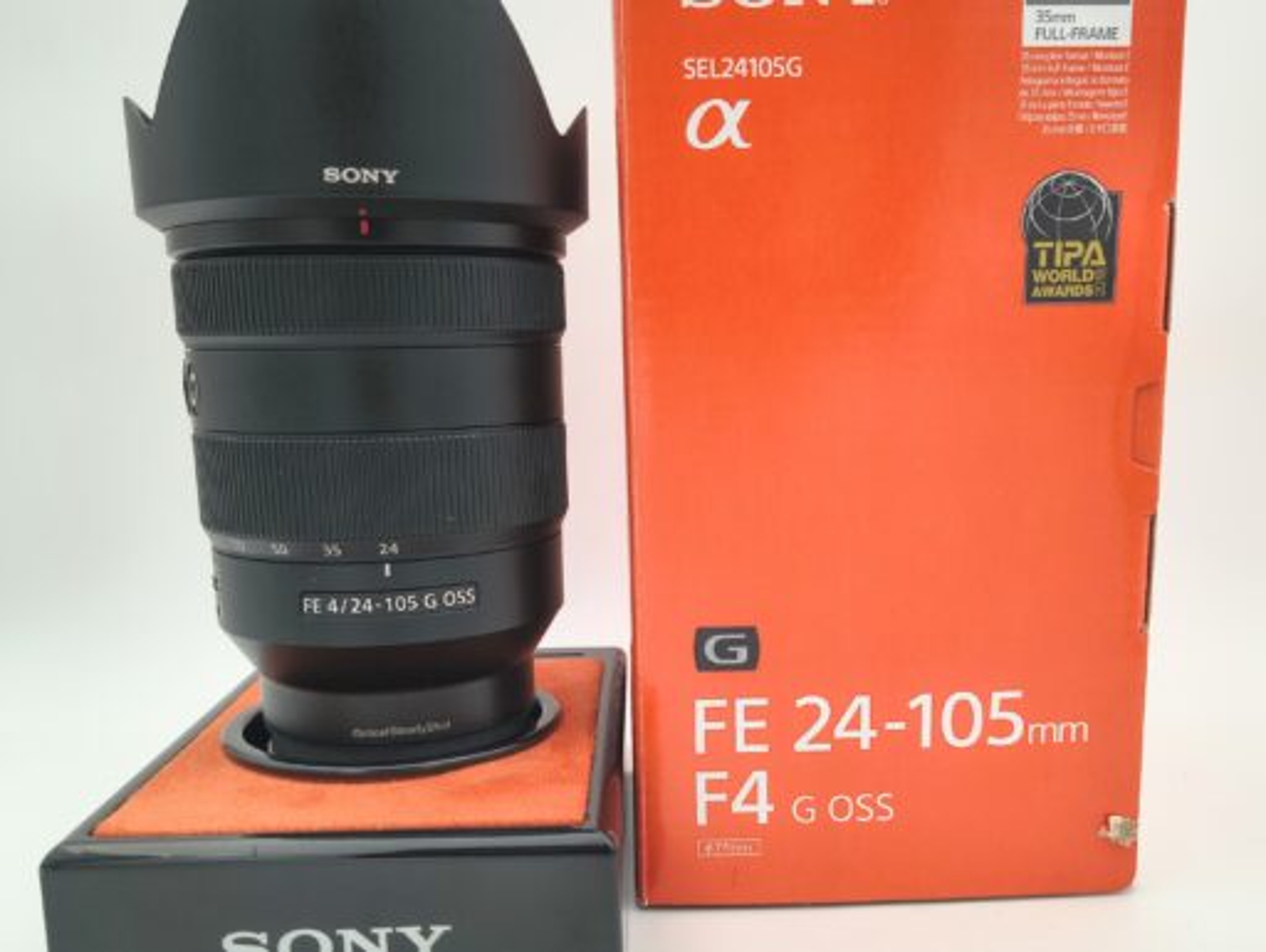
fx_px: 879
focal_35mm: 24
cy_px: 476
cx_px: 633
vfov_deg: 56.9
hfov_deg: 71.5
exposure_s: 1/371
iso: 100
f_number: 1.8
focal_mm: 5.56
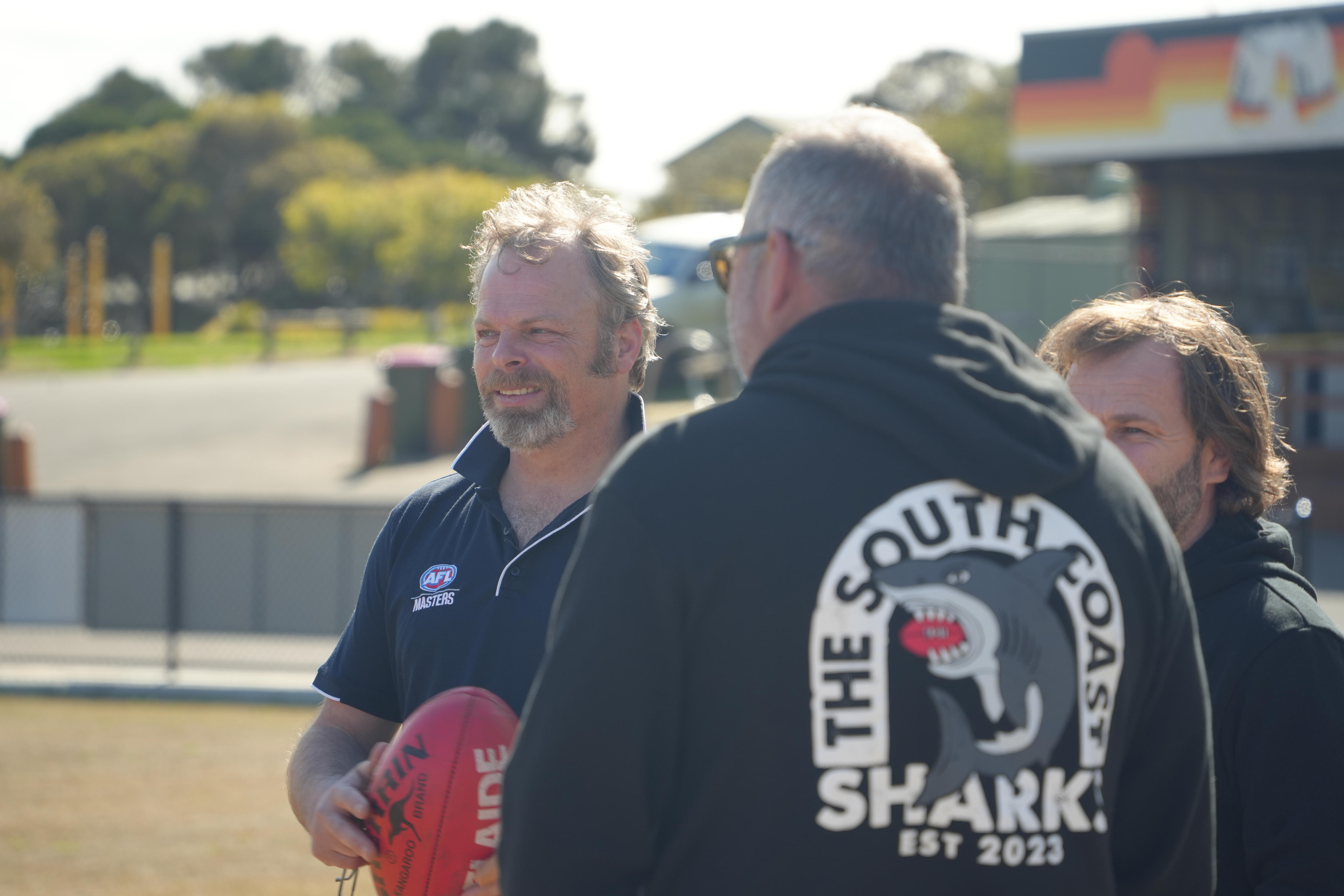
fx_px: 5114
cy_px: 448
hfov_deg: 15.0
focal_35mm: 137
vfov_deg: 10.0
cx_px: 672
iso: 200
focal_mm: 137
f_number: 5
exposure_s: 1/160
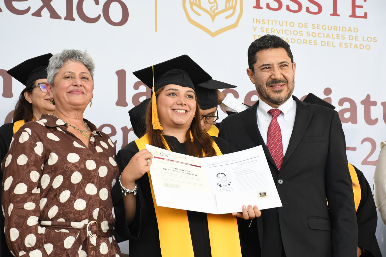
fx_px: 1287
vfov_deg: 11.4
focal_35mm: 120
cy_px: 128
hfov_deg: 17.1
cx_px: 193
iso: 1250
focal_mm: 80
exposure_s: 1/125
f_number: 8
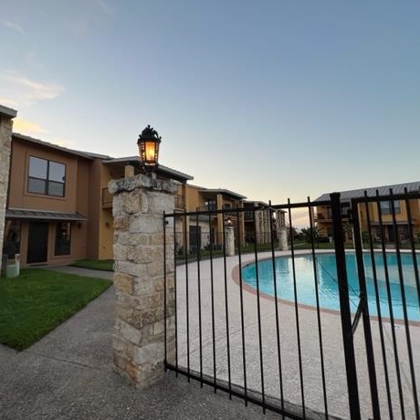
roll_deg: +0.3
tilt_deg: +7.3
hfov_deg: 86.9
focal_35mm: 16
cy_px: 211
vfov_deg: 87.4
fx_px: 220
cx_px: 180
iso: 50
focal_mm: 1.57
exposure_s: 1/120
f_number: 1.8
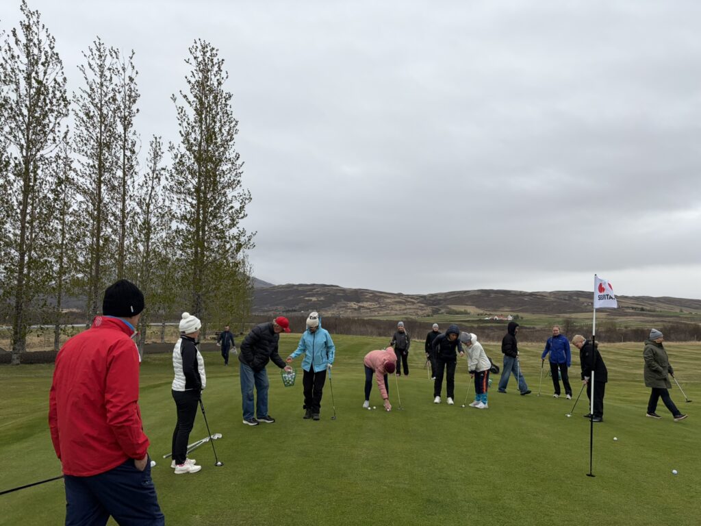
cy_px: 263
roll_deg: -0.9
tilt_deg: +5.6
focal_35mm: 26
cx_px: 350
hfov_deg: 67.3
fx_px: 527
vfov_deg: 53.1
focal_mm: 5.96
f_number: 1.6
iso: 50
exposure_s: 1/3448
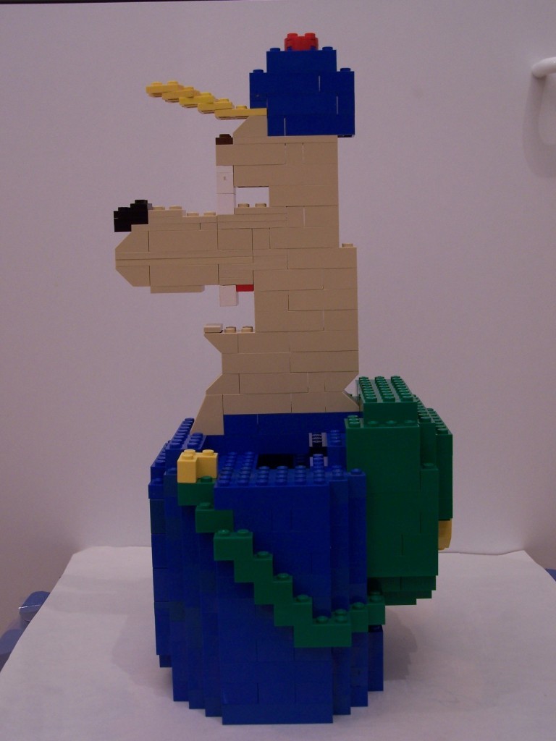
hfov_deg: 28.6
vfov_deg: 37.5
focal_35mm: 51
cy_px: 370
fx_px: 1092
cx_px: 278
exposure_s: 1/4
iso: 80
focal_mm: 8.5
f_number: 3
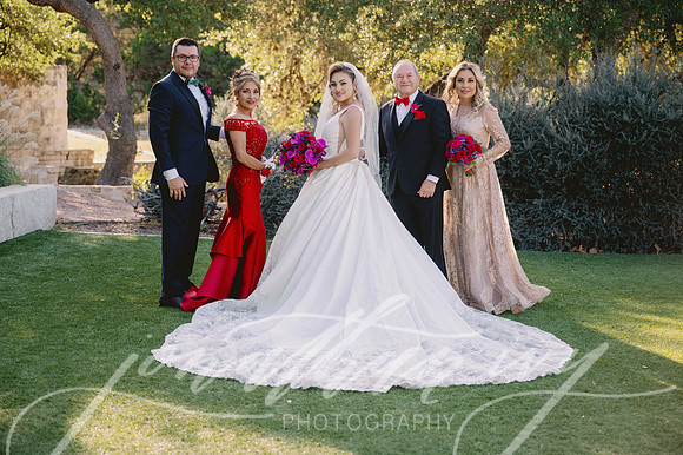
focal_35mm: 70
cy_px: 228
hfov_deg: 28.9
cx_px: 342
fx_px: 1327
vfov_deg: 19.4
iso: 100
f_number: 3.5
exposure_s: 1/125
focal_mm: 70
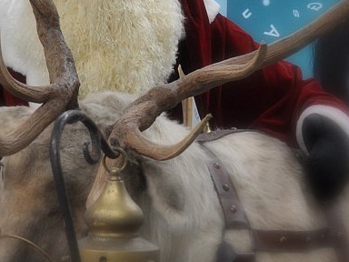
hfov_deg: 21.0
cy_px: 22
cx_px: 116
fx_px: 938
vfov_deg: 15.7
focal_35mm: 93
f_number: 4.2
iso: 720
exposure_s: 1/60
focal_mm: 31
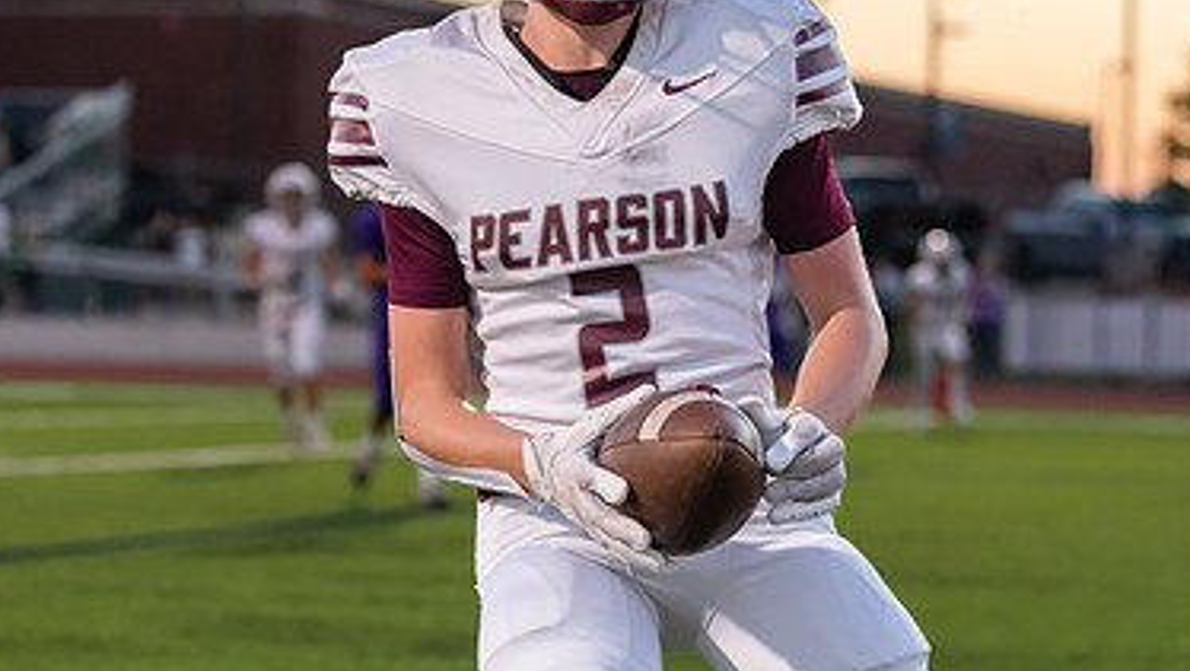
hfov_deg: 15.7
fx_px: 4326
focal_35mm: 137
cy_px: 295
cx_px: 574
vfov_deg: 8.9
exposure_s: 1/1250
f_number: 2.8
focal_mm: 70
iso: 2000
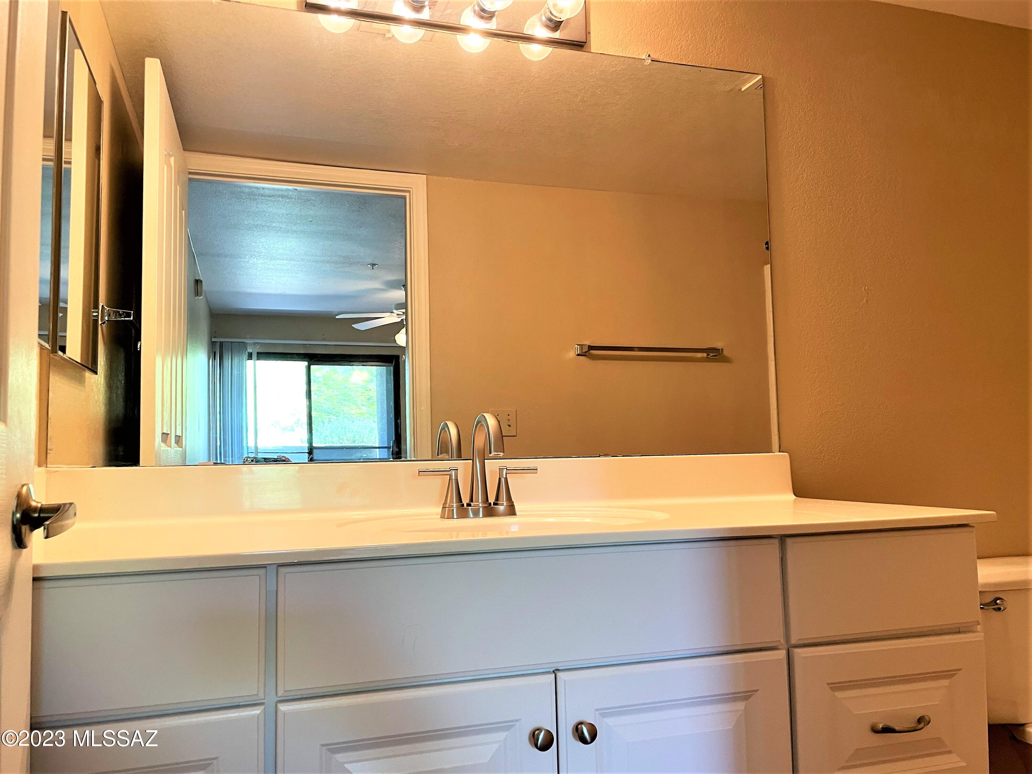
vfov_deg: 53.1
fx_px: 775
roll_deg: +3.4
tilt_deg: +7.8
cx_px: 516
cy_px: 387
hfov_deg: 67.3
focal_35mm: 26
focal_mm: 4.2
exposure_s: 1/60
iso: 125
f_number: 1.6
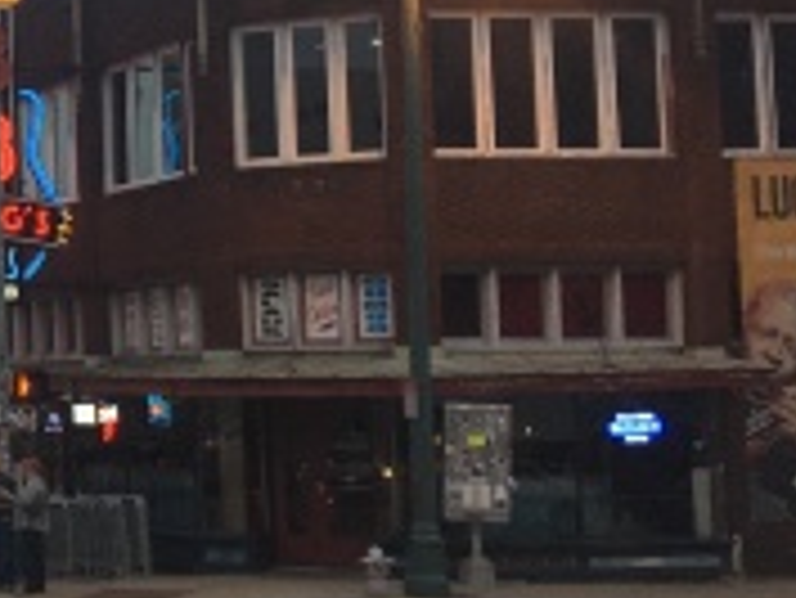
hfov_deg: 16.5
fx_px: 2416
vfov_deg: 14.1
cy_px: 198
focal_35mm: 105
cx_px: -495
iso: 40
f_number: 2.2
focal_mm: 4.15
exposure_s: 1/120
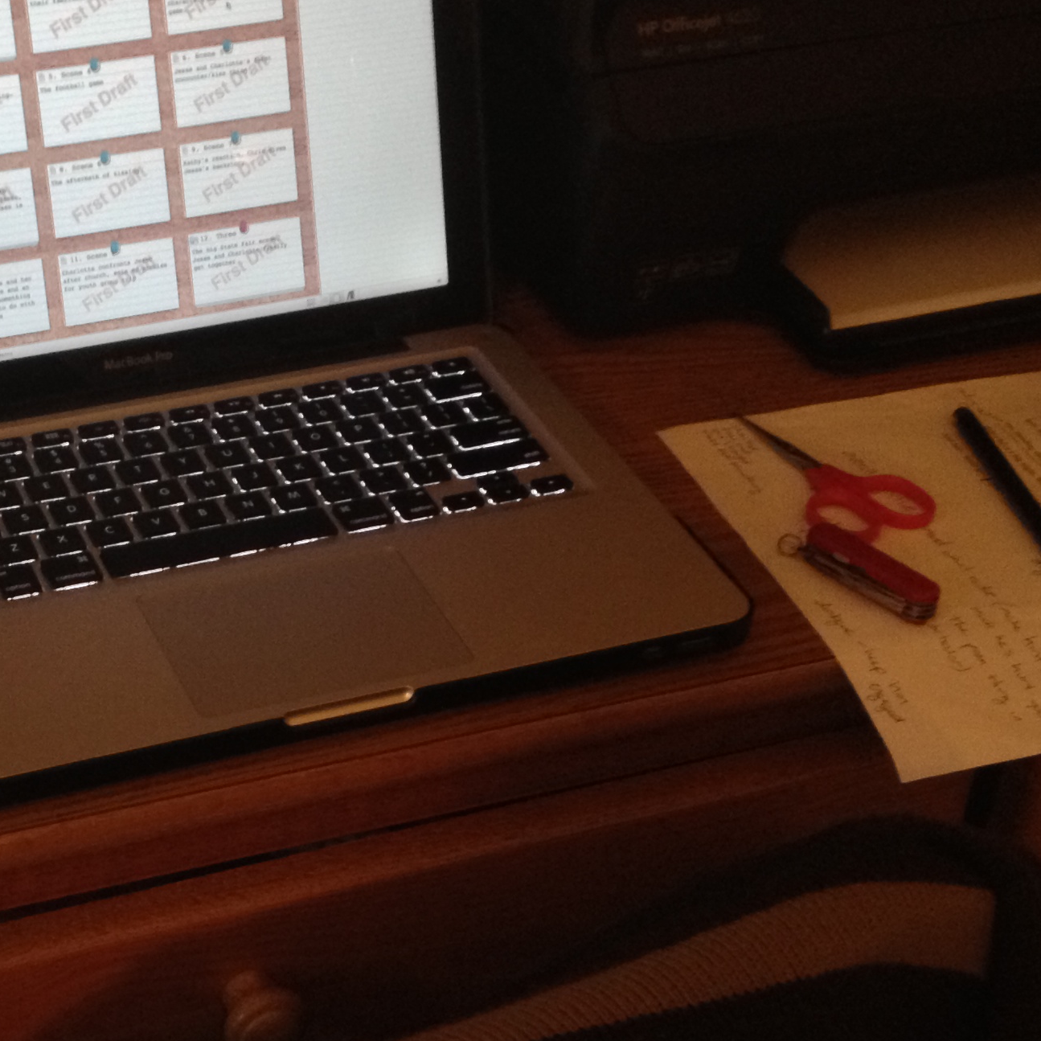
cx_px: 171
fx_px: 2654
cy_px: 618
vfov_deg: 22.2
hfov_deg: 21.8
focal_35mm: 78
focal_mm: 4.28
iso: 250
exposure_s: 1/20
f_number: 2.4
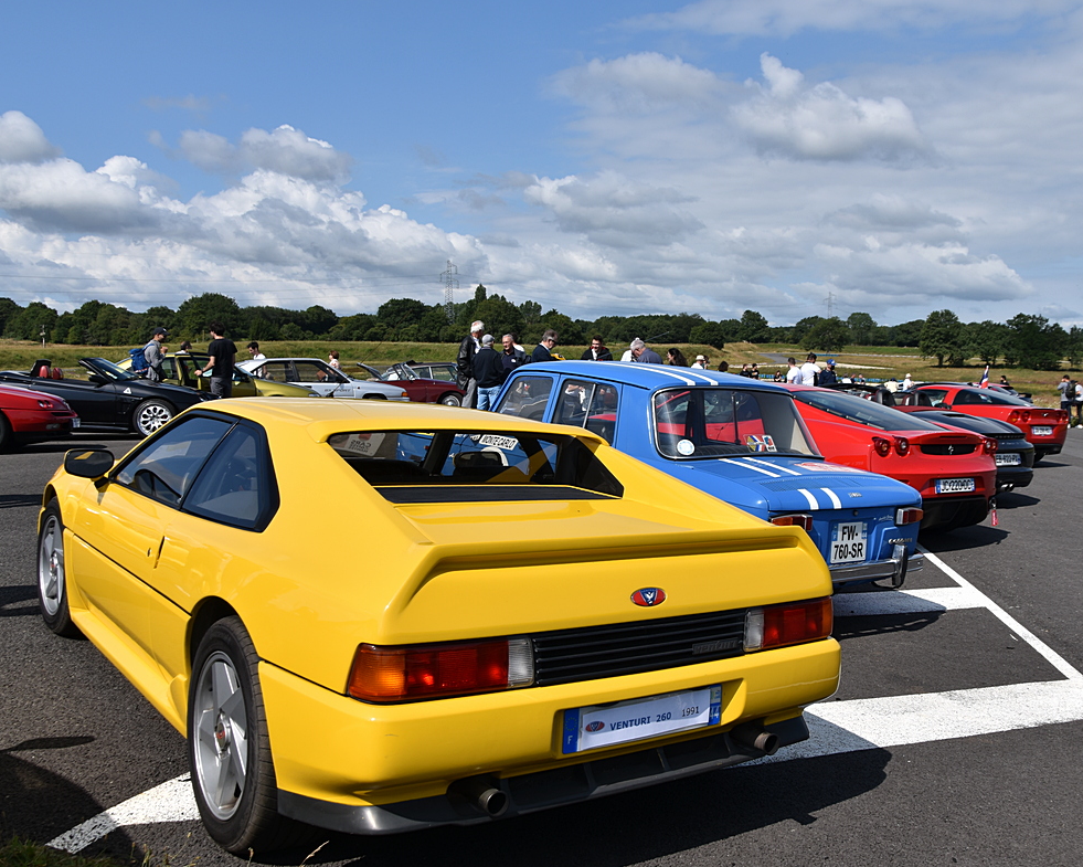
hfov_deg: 56.7
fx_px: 994
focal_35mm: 31
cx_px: 649
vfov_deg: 47.1
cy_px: 429
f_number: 9
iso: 100
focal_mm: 18
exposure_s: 1/320
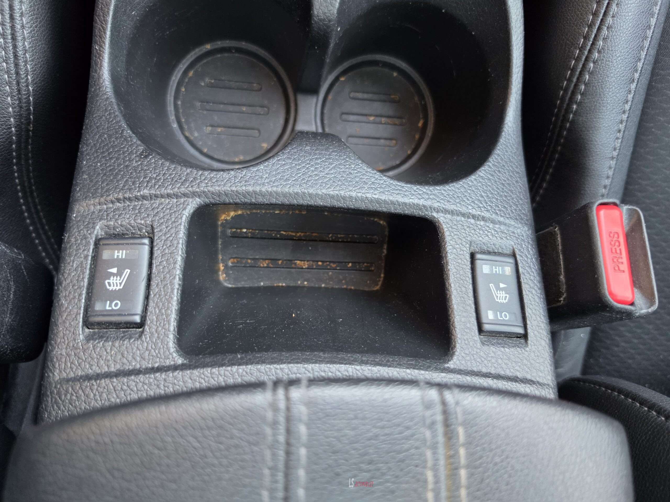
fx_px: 445
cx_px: 335
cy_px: 251
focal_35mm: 23
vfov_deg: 58.9
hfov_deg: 73.9
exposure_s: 1/100
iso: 320
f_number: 1.4
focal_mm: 6.5
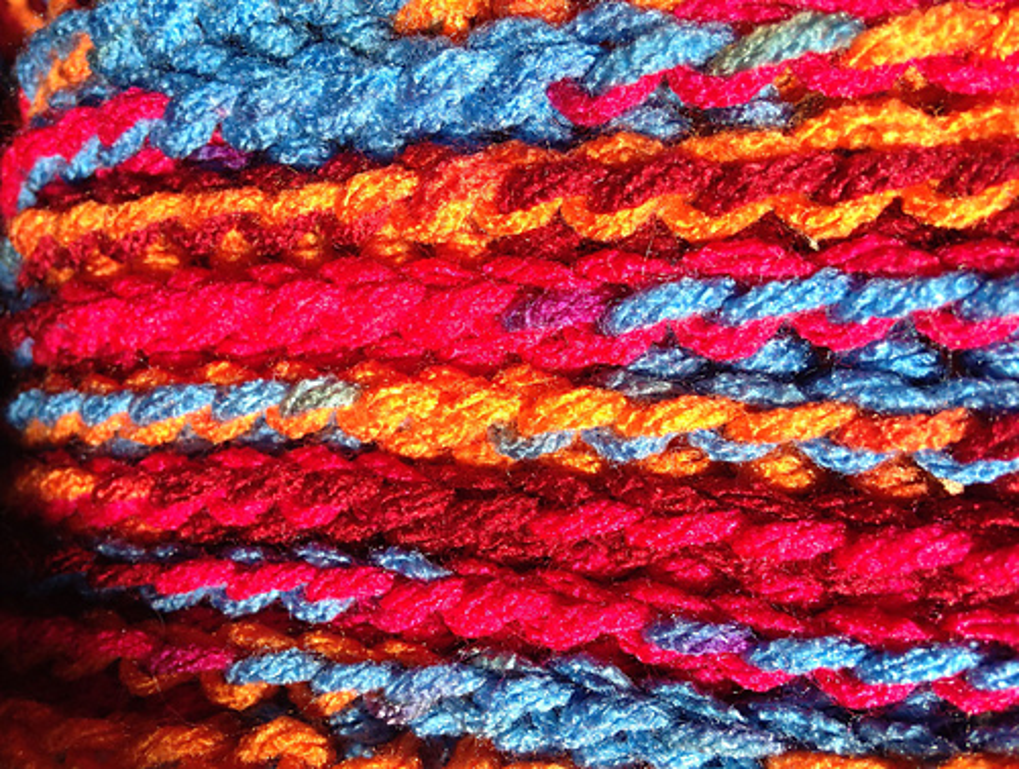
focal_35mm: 33
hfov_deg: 55.3
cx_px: 510
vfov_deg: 43.1
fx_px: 973
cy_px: 384
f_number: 2.4
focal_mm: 4.12
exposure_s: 1/753
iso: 50
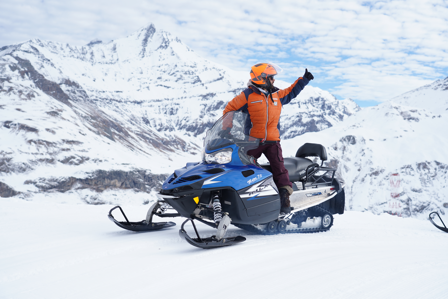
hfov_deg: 38.9
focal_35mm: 51
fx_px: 635
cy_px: 150
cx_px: 224
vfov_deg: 26.5
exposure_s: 1/1250
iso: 160
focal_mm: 51
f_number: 4
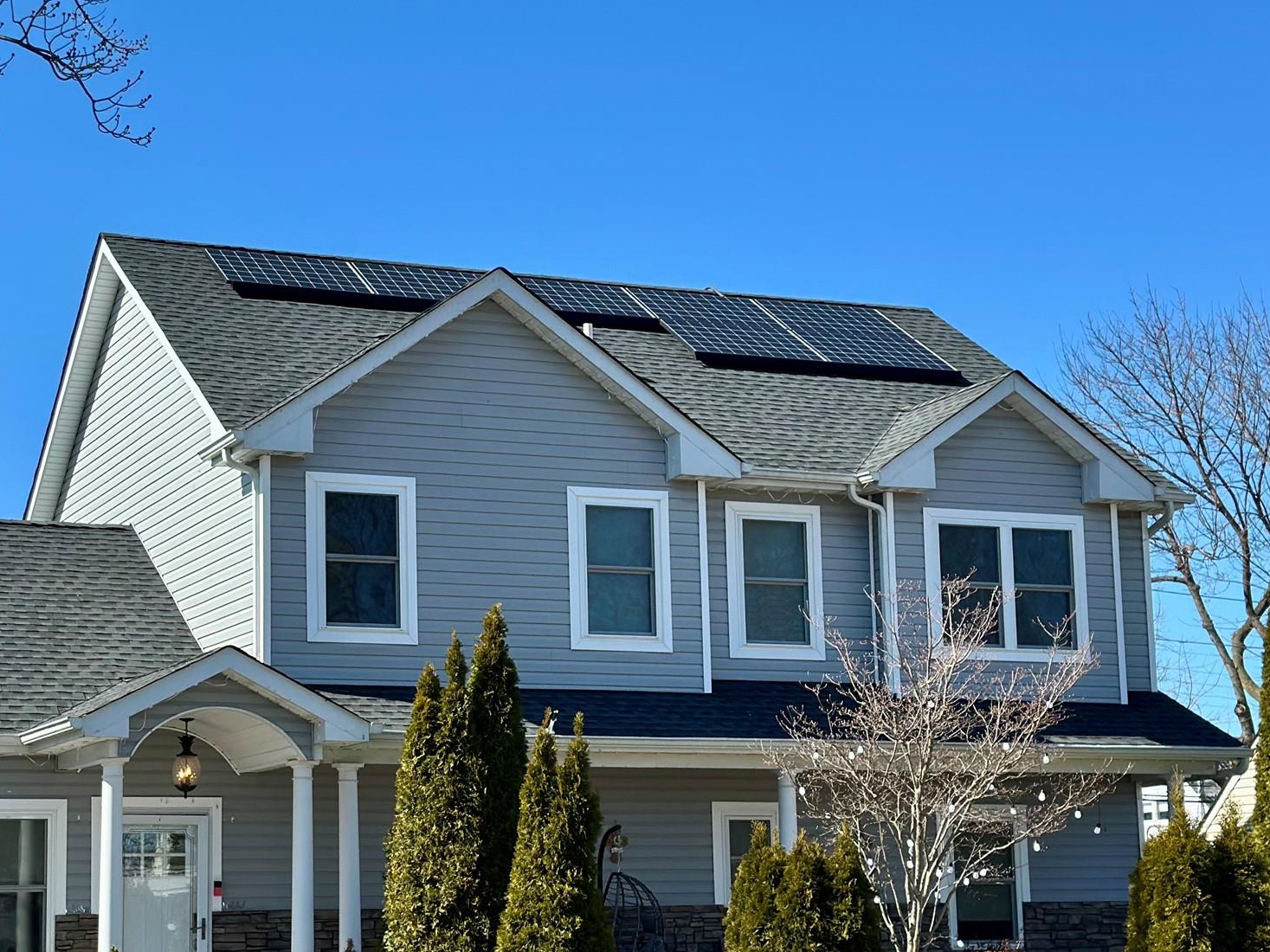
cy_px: 596
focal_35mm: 67
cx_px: 451
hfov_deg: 28.8
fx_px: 2458
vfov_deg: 21.9
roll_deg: +0.3
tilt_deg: +5.8
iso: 100
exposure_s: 1/3731
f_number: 1.78
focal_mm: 6.86
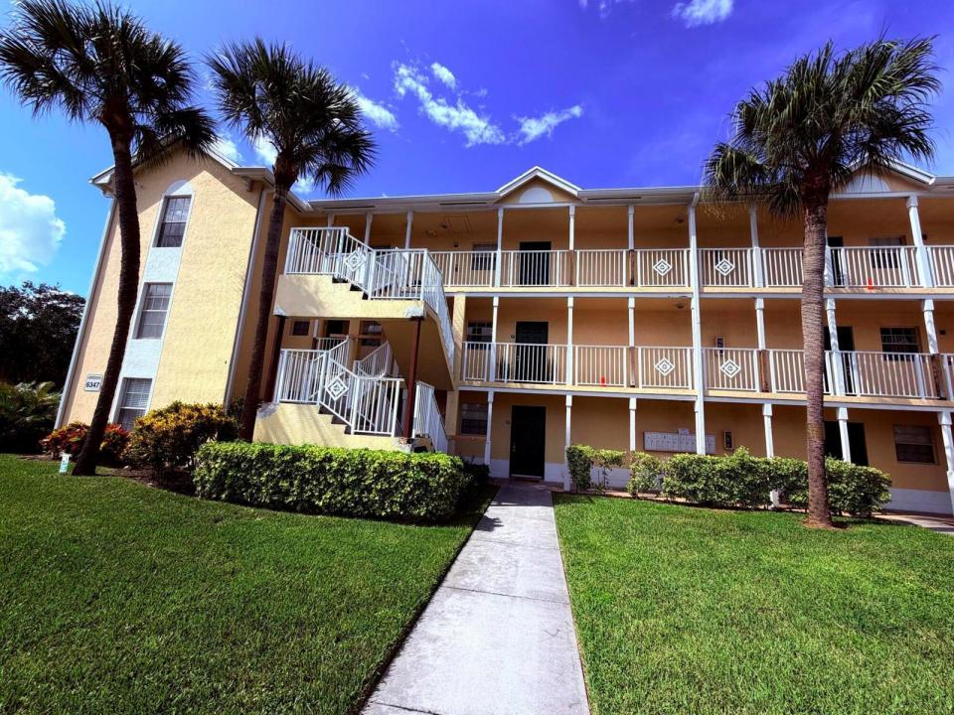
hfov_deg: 102.1
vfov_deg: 85.7
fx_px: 386
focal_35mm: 14
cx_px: 477
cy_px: 358
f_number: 2.2
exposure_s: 1/770
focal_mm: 2.22
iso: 20
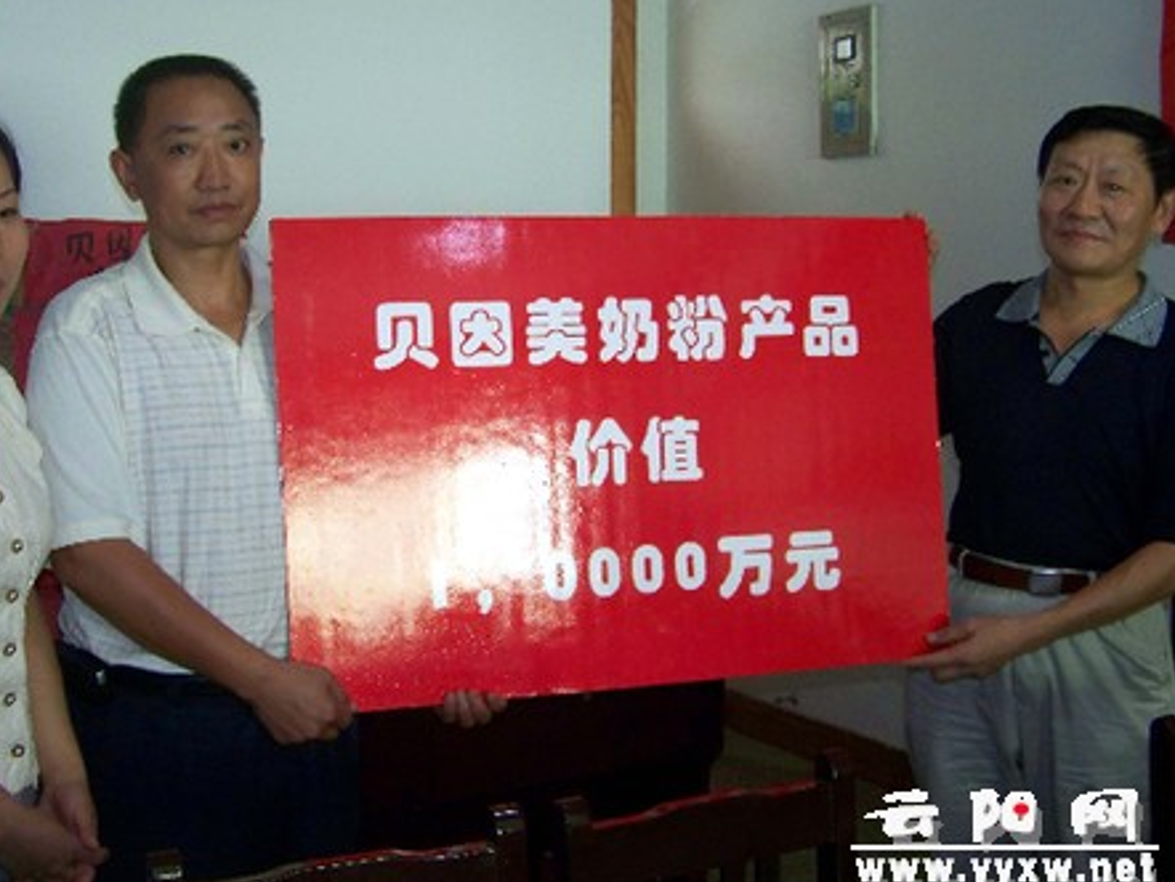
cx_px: 518
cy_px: 412
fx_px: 1664
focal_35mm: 49
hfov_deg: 38.8
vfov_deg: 29.7
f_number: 2.8
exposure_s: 1/30
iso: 200
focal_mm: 6.75
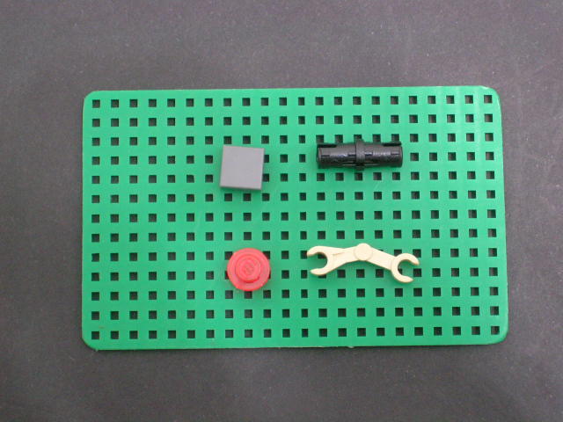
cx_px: 282
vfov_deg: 14.1
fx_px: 1708
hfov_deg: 18.7
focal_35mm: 105
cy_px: 211
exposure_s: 1/1.3
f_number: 4.9
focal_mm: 16.2
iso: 200
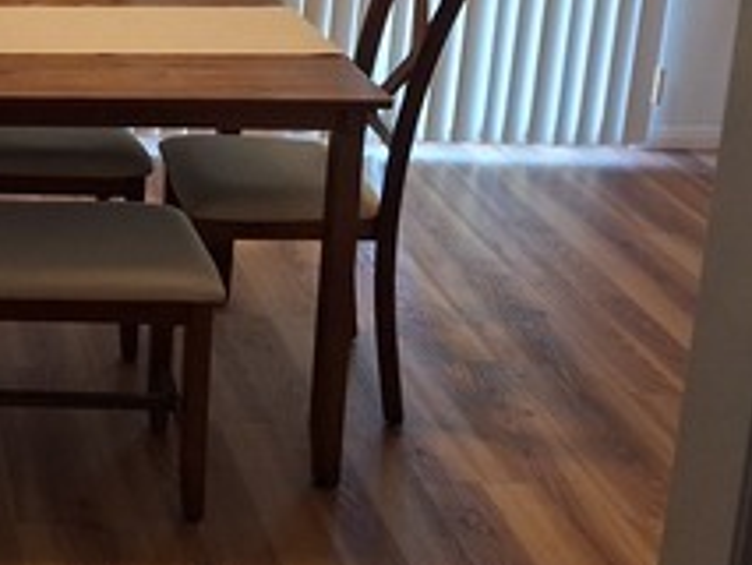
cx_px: -189
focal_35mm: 72
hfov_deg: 24.1
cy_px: -25
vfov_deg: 19.7
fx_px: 1565
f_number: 1.8
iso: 125
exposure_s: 1/40
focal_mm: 5.54
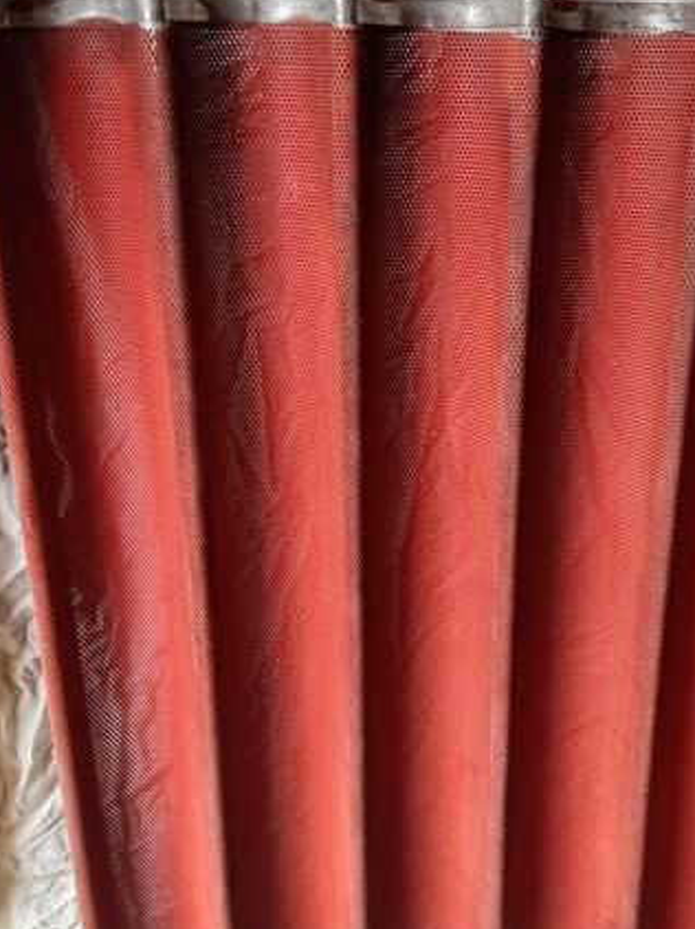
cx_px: 438
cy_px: 466
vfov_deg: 49.0
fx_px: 1018
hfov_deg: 37.4
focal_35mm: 38
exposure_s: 1/25
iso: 245
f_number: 1.8
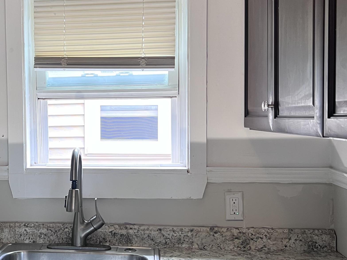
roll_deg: +0.3
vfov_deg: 28.6
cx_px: 82
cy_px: 141
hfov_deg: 36.5
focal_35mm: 51
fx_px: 511
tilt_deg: -3.7
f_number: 1.5
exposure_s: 1/60
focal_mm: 5.7
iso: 160
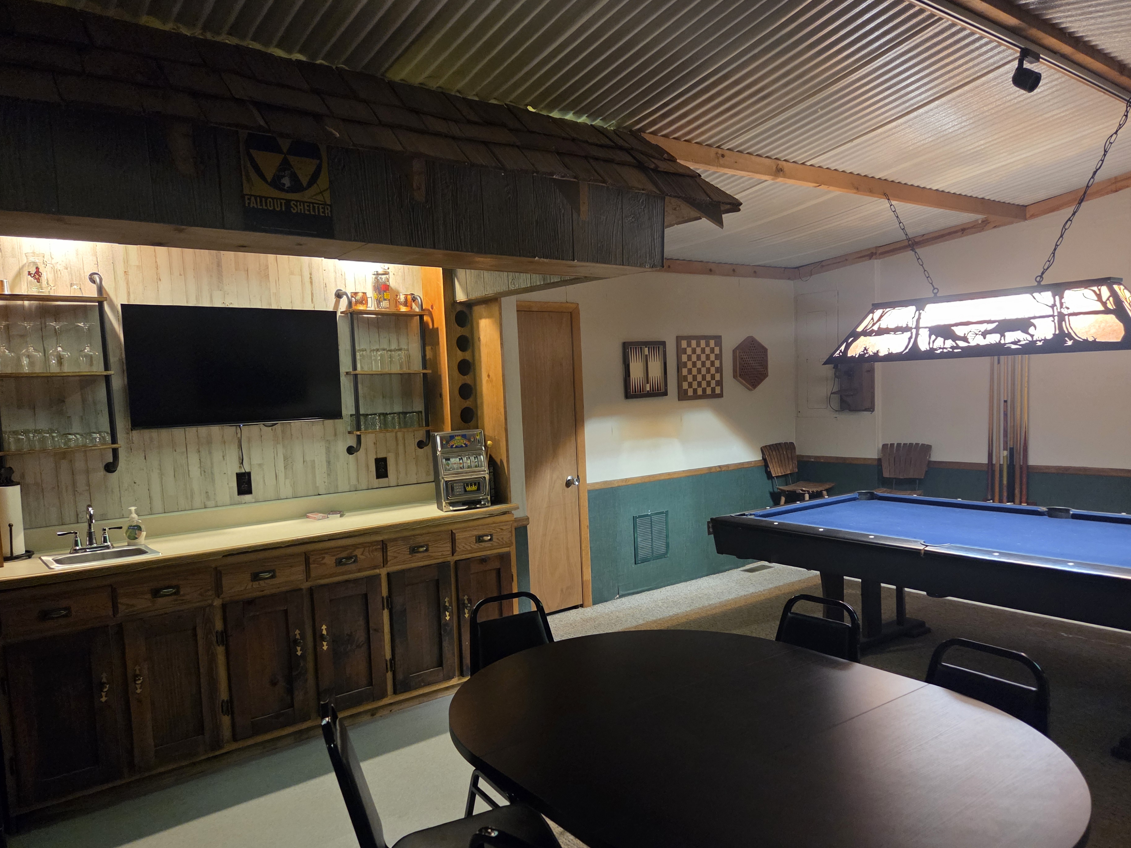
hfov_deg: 69.4
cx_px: 591
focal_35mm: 25
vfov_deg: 54.8
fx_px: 817
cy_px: 454
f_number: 1.8
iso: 1250
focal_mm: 5.4
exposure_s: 1/120
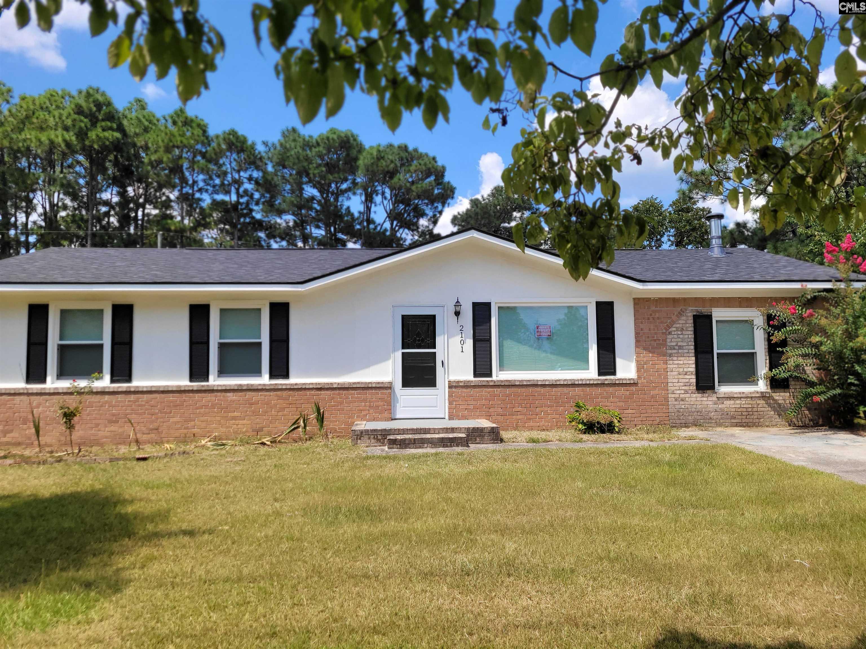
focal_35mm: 26
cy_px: 324
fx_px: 650
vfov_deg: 53.1
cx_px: 433
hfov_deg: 67.3
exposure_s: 1/1780
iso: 40
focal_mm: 5.4
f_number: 1.8
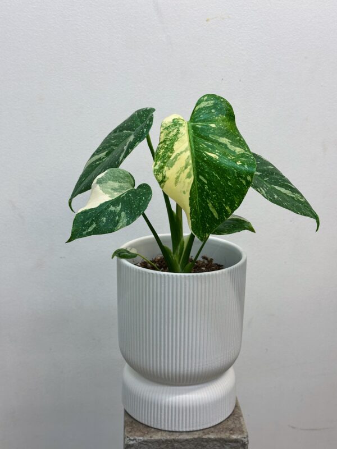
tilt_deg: -17.4
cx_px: 168
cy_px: 224
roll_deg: -2.1
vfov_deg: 39.7
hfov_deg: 30.3
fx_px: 623
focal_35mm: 48
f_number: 1.78
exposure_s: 1/50
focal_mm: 6.86
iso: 80
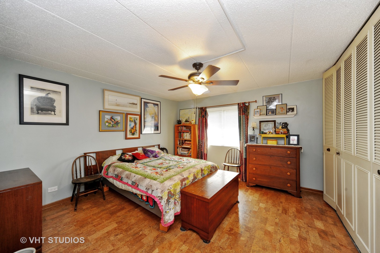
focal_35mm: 12
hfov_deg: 112.7
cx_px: 190
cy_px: 126
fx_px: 127
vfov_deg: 89.9
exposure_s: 1/4
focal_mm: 12
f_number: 8
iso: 200
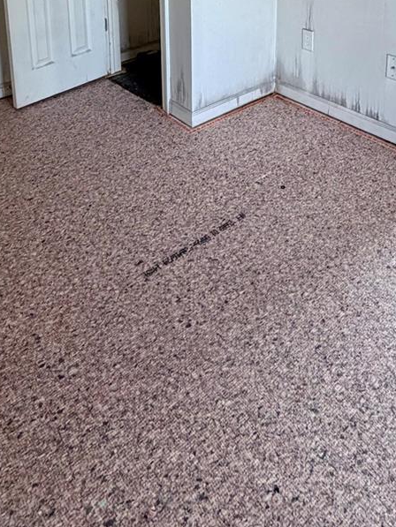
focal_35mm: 36
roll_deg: +1.0
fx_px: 549
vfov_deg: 42.1
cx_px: 201
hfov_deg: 39.7
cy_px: -34
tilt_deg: -13.6
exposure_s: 1/121
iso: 250
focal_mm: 2.22
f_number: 2.2
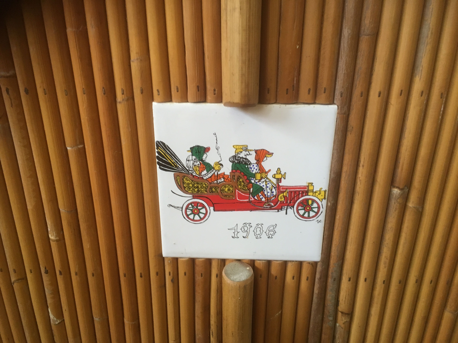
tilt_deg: -19.1
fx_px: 384
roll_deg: -1.8
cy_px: 172
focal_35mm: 29
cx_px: 229
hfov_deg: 61.7
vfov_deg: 48.2
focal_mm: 4.15
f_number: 2.2
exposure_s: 1/33
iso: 160
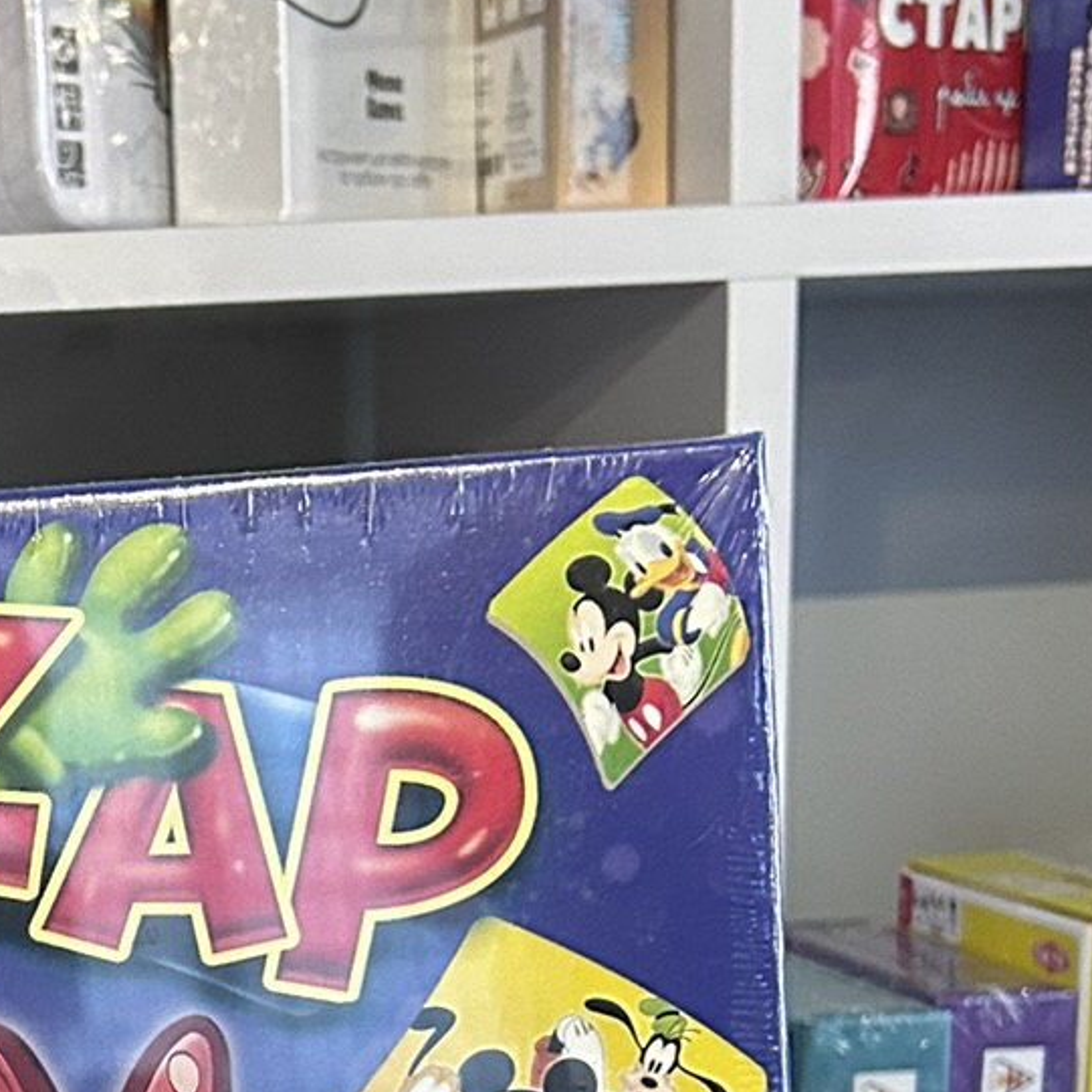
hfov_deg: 19.4
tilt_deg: -15.1
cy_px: 1274
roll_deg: +3.8
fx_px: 3105
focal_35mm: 87
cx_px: 4
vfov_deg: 19.0
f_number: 1.5
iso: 500
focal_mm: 5.7
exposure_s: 1/60
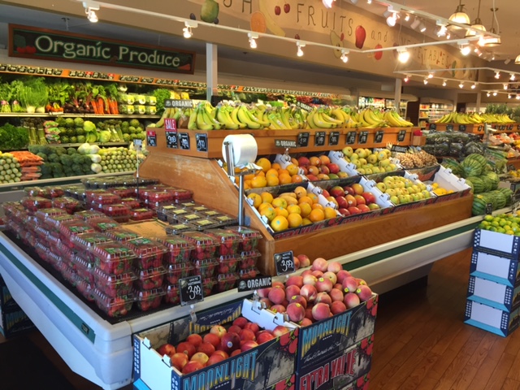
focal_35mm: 29
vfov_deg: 48.2
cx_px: 260
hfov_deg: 61.7
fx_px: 436
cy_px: 195
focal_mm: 4.15
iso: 32
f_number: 2.2
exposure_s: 1/40
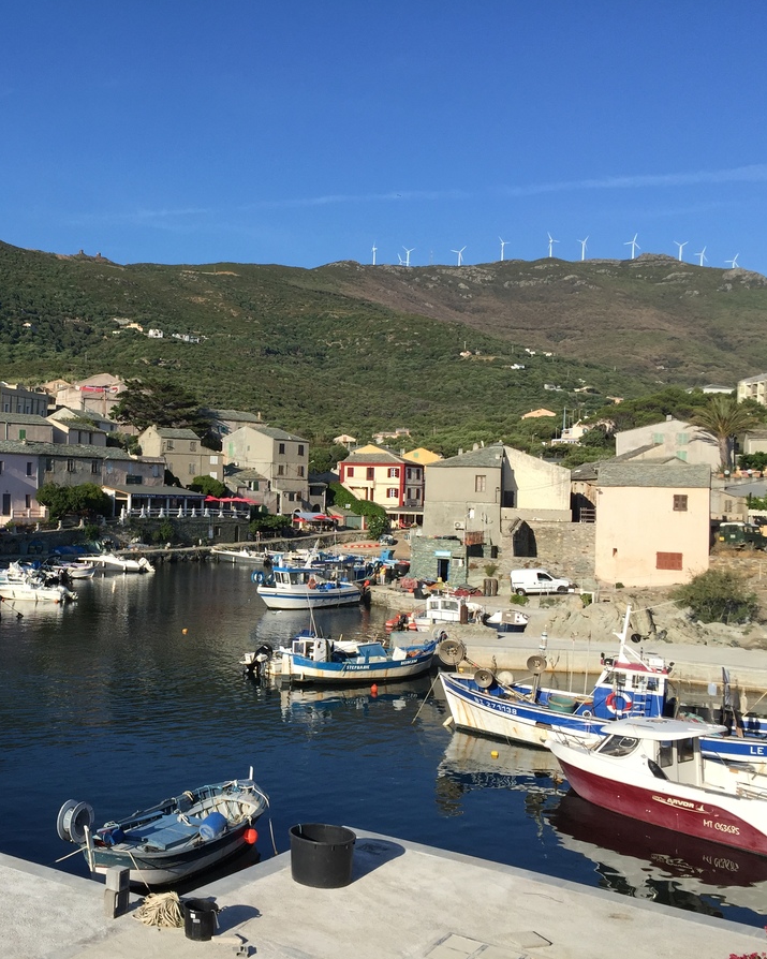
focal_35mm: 38
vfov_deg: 47.9
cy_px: 480
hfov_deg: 37.9
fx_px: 1078
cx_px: 172
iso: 32
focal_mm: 4.15
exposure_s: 1/2083
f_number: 2.2
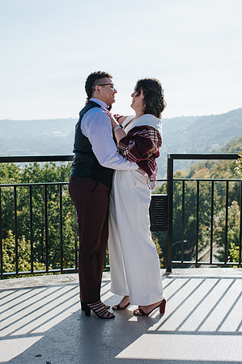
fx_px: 534
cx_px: 99
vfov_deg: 37.7
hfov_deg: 25.5
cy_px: 182
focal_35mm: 53
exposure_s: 1/1000
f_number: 3.2
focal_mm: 35
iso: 100
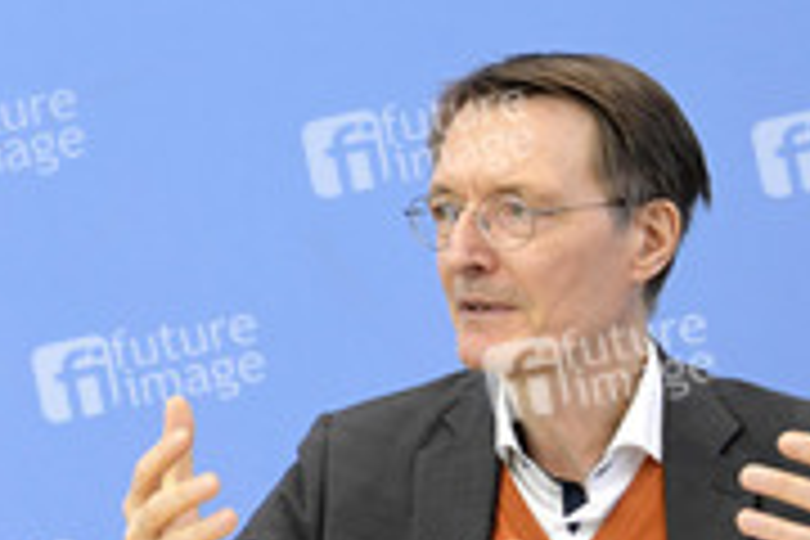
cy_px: 256
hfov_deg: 12.5
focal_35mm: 163
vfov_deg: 8.4
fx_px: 3667
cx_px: 29
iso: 3200
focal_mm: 65
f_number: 5
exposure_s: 1/500
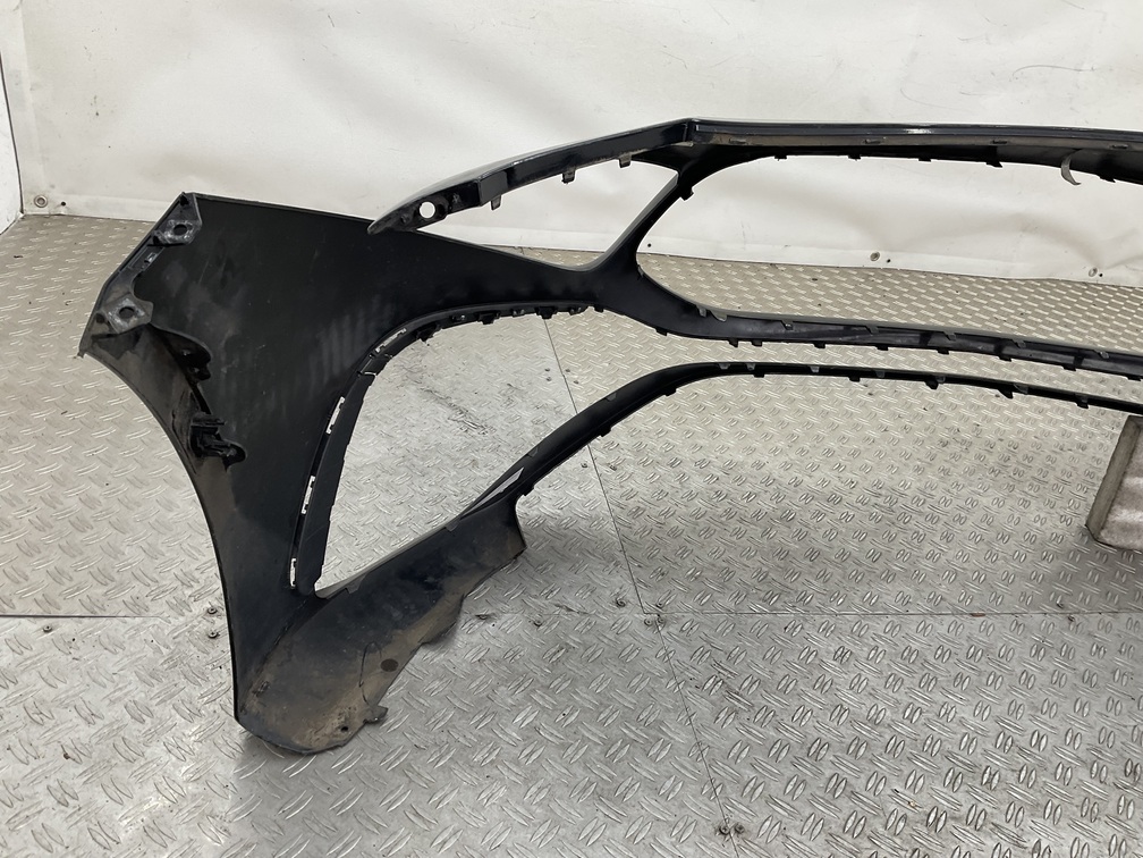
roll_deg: -13.3
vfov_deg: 48.2
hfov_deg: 61.7
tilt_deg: -30.2
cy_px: 429
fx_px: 958
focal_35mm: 29
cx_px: 572
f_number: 1.8
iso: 32
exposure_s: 1/100
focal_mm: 3
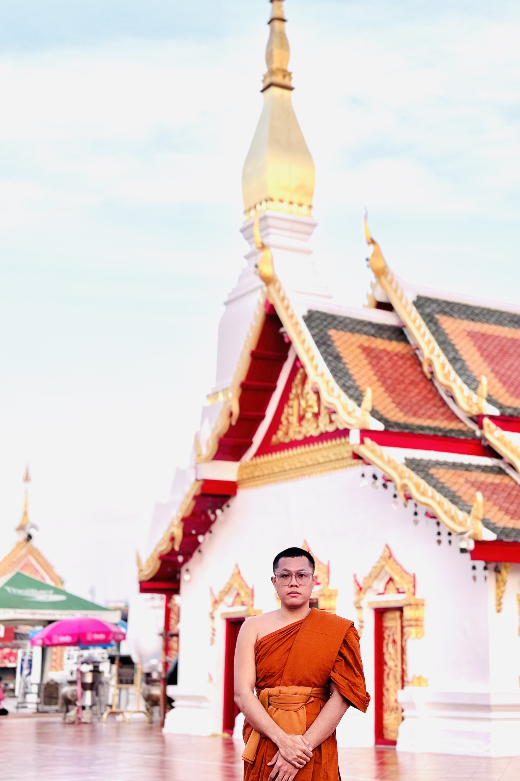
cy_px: 305
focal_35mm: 62
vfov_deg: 32.3
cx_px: 324
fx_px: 1344
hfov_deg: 21.9
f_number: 1.78
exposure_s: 1/588
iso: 64
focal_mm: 6.76
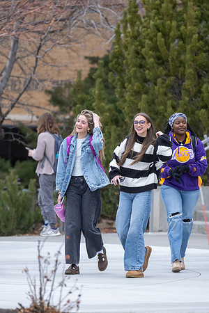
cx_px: 125
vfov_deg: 5.6
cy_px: 192
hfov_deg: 3.7
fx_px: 3200
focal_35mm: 368
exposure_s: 1/640
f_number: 2.8
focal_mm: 200
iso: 500
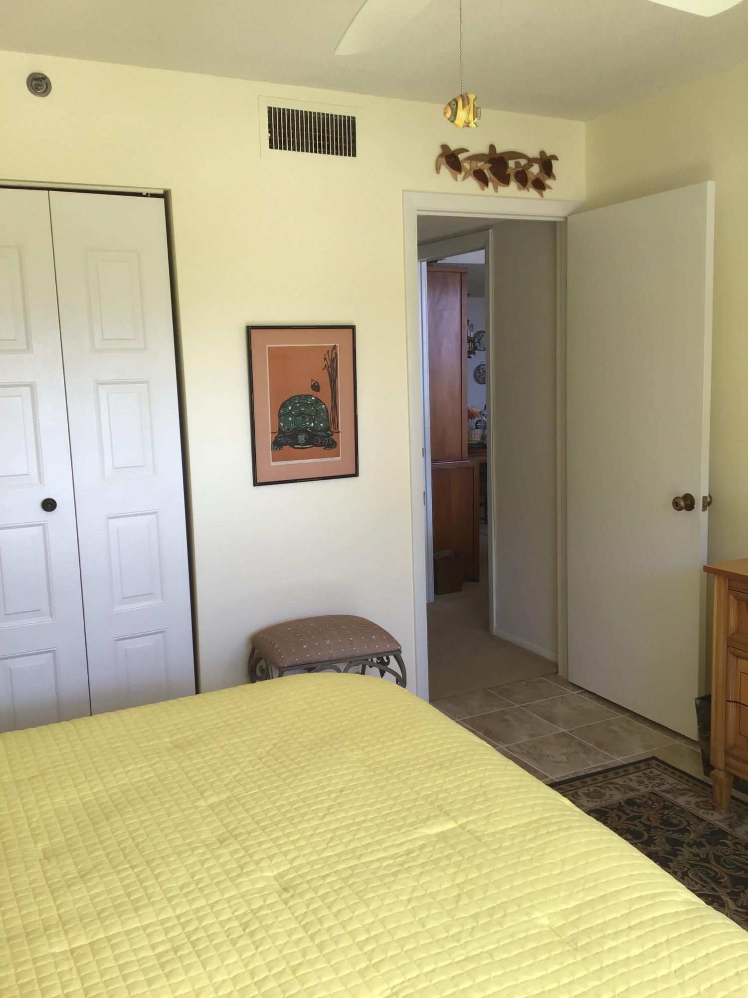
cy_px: 499
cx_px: 374
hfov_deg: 45.4
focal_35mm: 31
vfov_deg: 58.4
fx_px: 893
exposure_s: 1/60
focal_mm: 3.3
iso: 32
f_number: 2.4
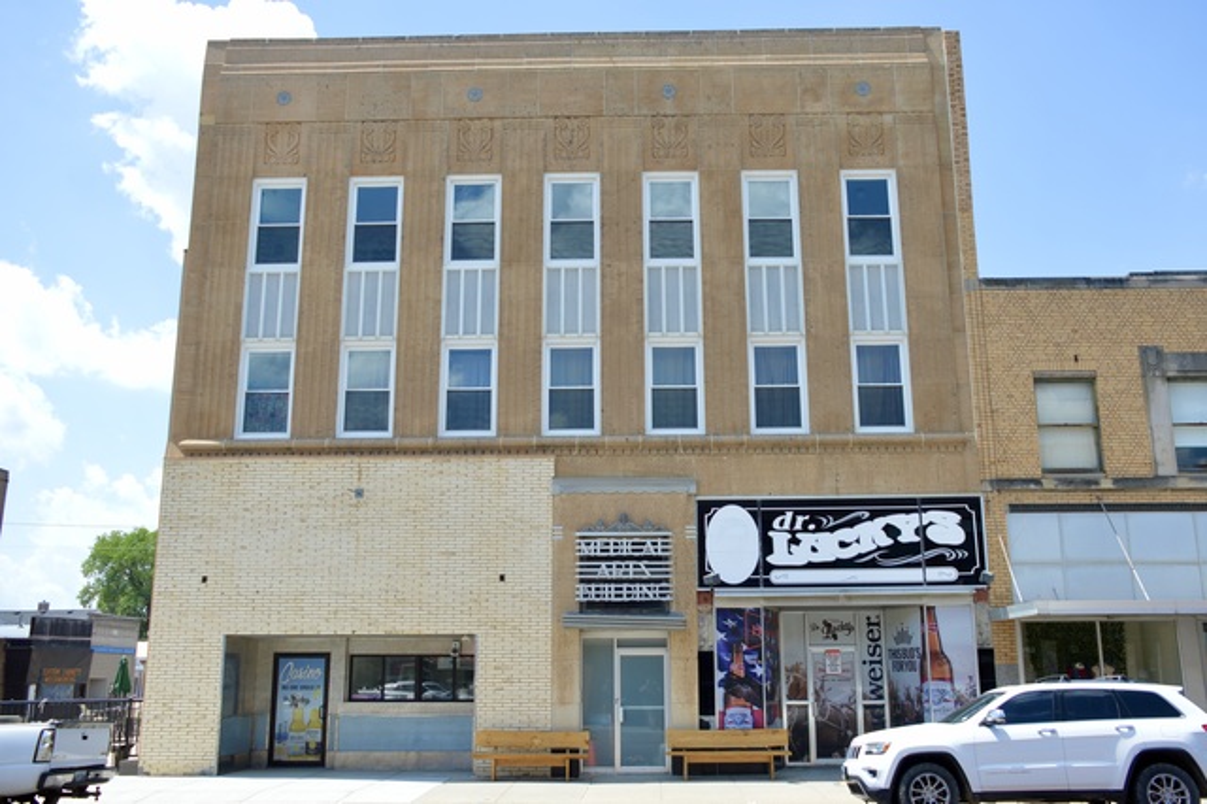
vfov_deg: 39.9
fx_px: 1106
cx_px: 604
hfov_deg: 57.2
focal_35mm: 33
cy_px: 402
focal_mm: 22
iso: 100
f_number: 7.1
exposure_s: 1/200
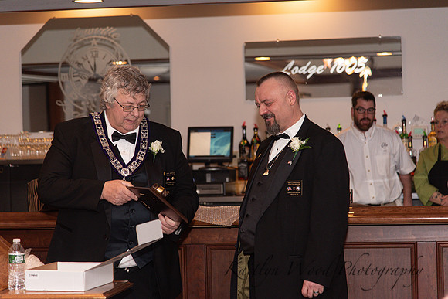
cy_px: 150
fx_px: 1307
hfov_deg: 19.5
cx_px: 224
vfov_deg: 13.0
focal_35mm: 105
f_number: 4
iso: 800
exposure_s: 1/200
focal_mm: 105
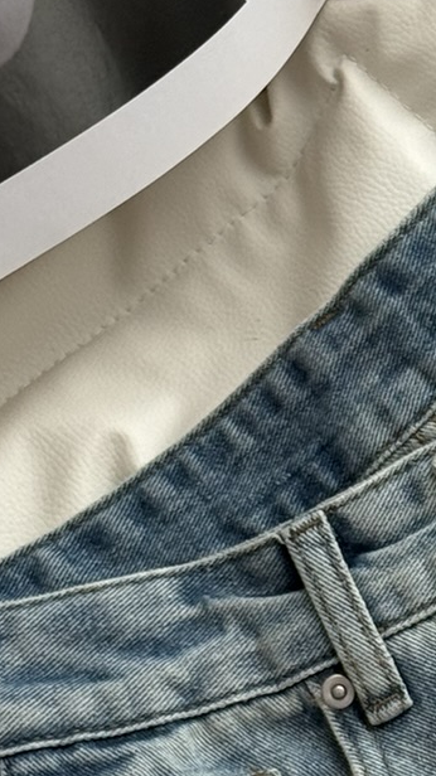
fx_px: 3580
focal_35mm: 174
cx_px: 599
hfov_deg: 6.9
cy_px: 676
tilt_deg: -74.2
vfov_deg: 12.3
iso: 125
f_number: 1.78
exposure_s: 1/60
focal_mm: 6.76
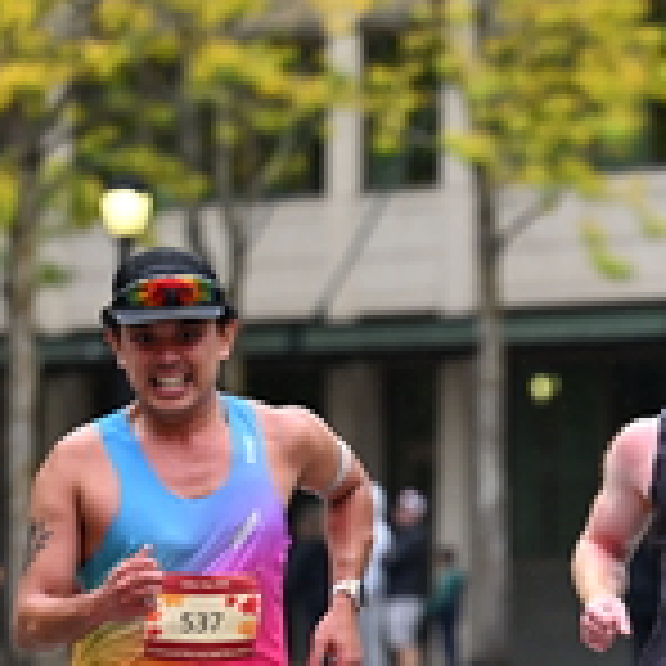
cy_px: 770
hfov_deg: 4.4
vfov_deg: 4.4
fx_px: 8620
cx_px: 722
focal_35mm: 396
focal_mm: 125
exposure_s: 1/2500
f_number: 2.8
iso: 1250
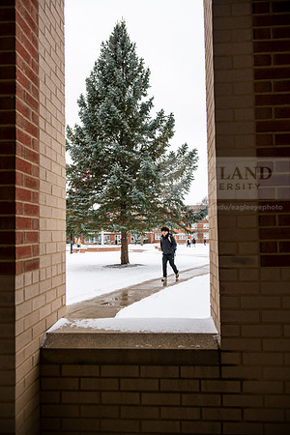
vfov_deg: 58.7
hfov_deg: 41.1
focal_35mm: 32
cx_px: 145
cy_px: 218
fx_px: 387
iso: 160
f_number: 4
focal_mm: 32
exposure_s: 1/400
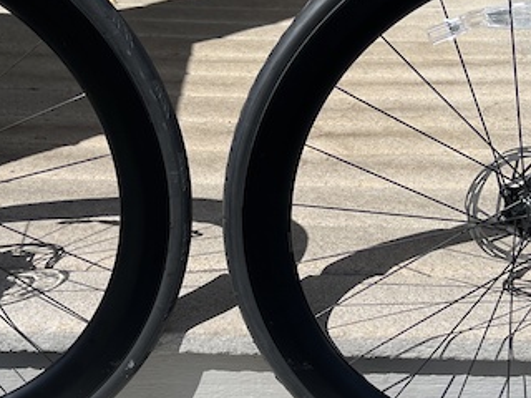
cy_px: 197
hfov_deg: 29.8
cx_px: 221
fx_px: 997
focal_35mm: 65
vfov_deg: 22.6
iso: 50
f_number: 1.5
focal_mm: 5.7
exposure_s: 1/6579
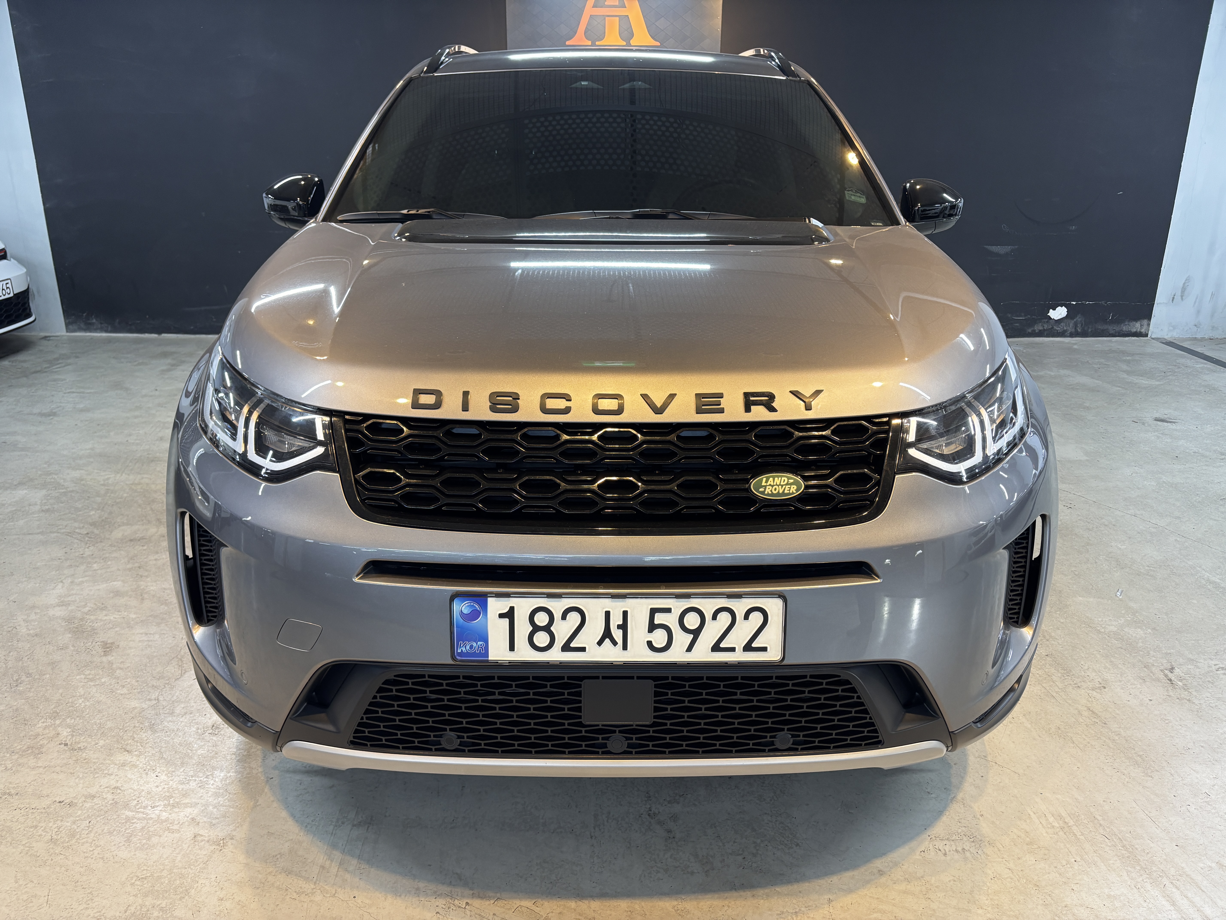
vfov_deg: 53.1
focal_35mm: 26
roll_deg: -1.1
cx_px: 613
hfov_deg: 67.3
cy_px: 460
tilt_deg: -18.9
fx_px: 921
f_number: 1.6
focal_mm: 5.96
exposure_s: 1/60
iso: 100
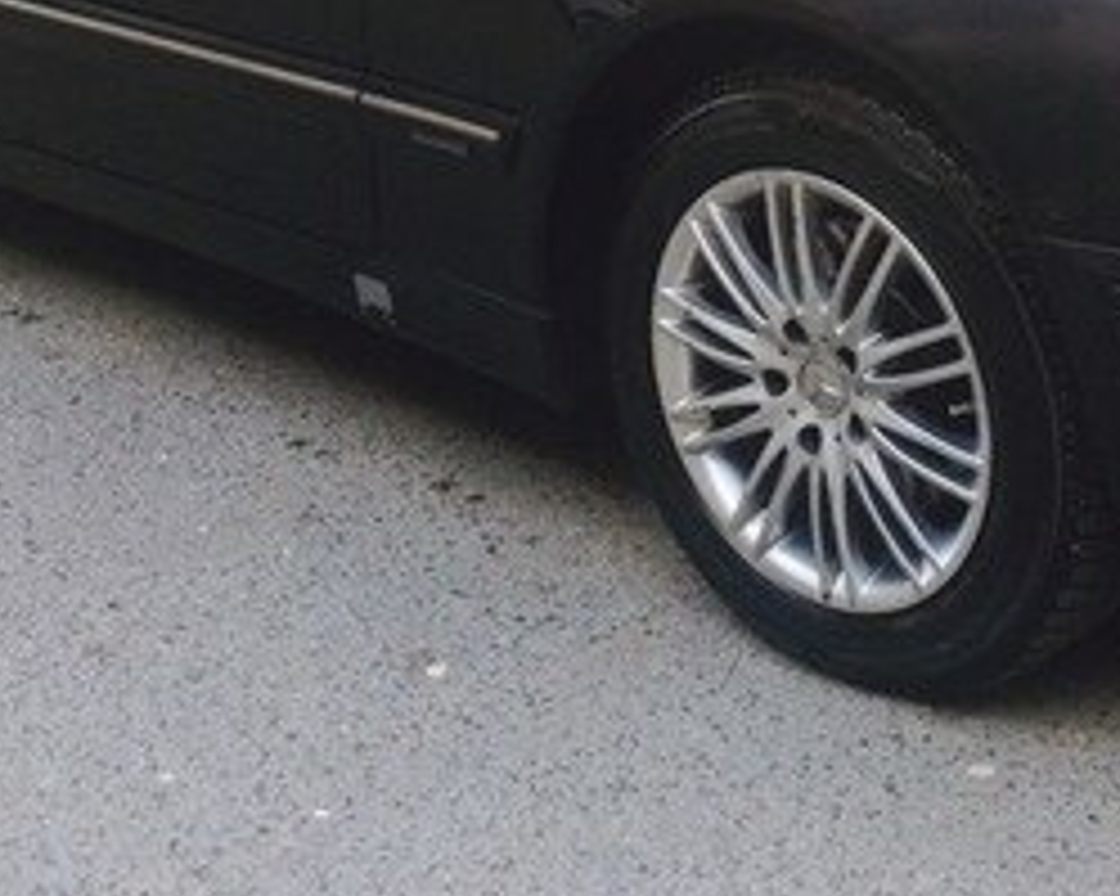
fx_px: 2485
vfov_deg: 19.6
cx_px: 765
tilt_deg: -13.0
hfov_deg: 25.2
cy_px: -79
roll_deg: +3.4
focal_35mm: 75
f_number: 2.2
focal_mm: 4.15
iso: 32
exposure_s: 1/218
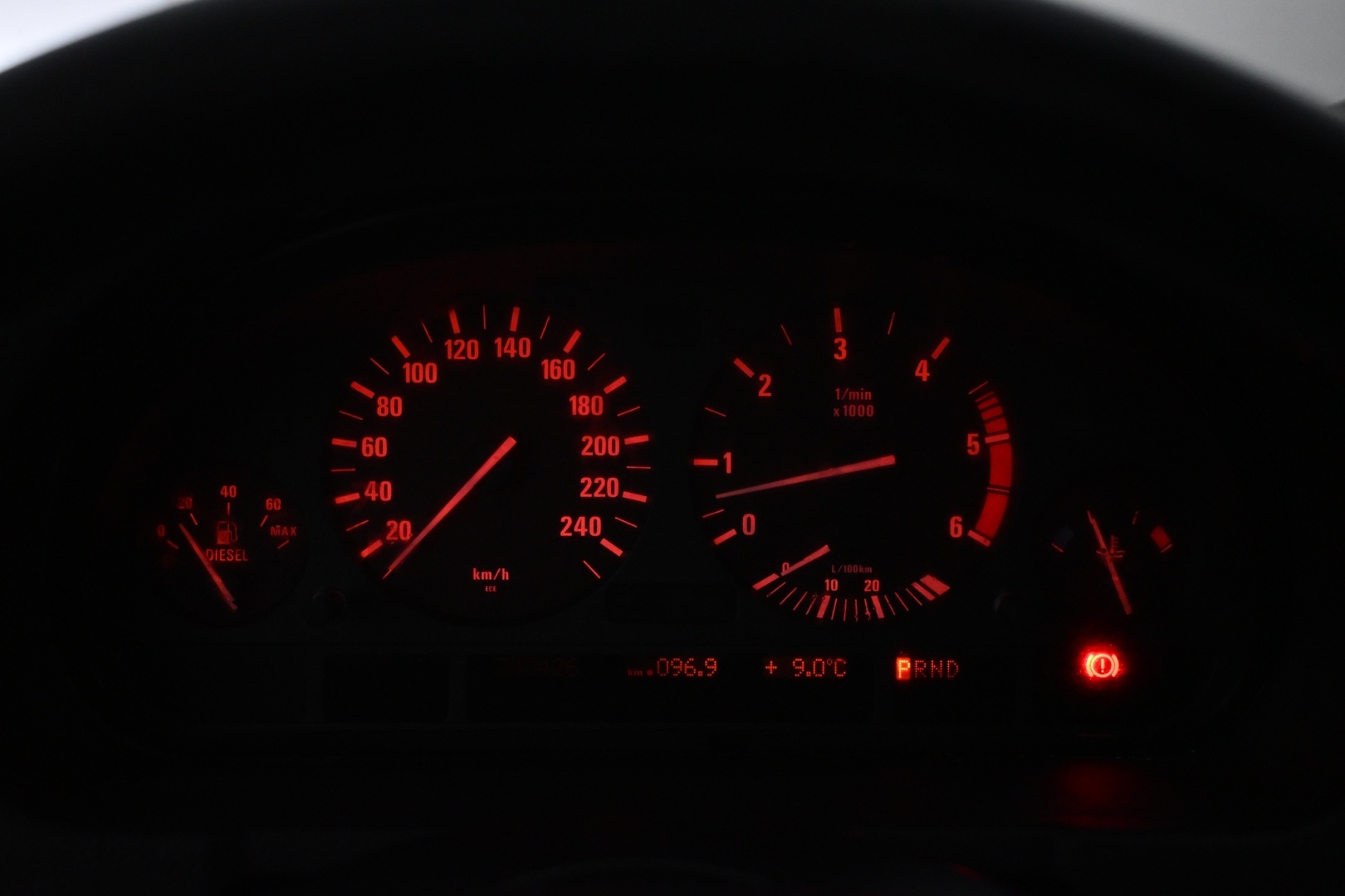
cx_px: 672
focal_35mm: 42
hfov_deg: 46.4
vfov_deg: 31.9
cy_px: 448
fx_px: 1569
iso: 2500
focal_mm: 28
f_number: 4.5
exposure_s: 1/125
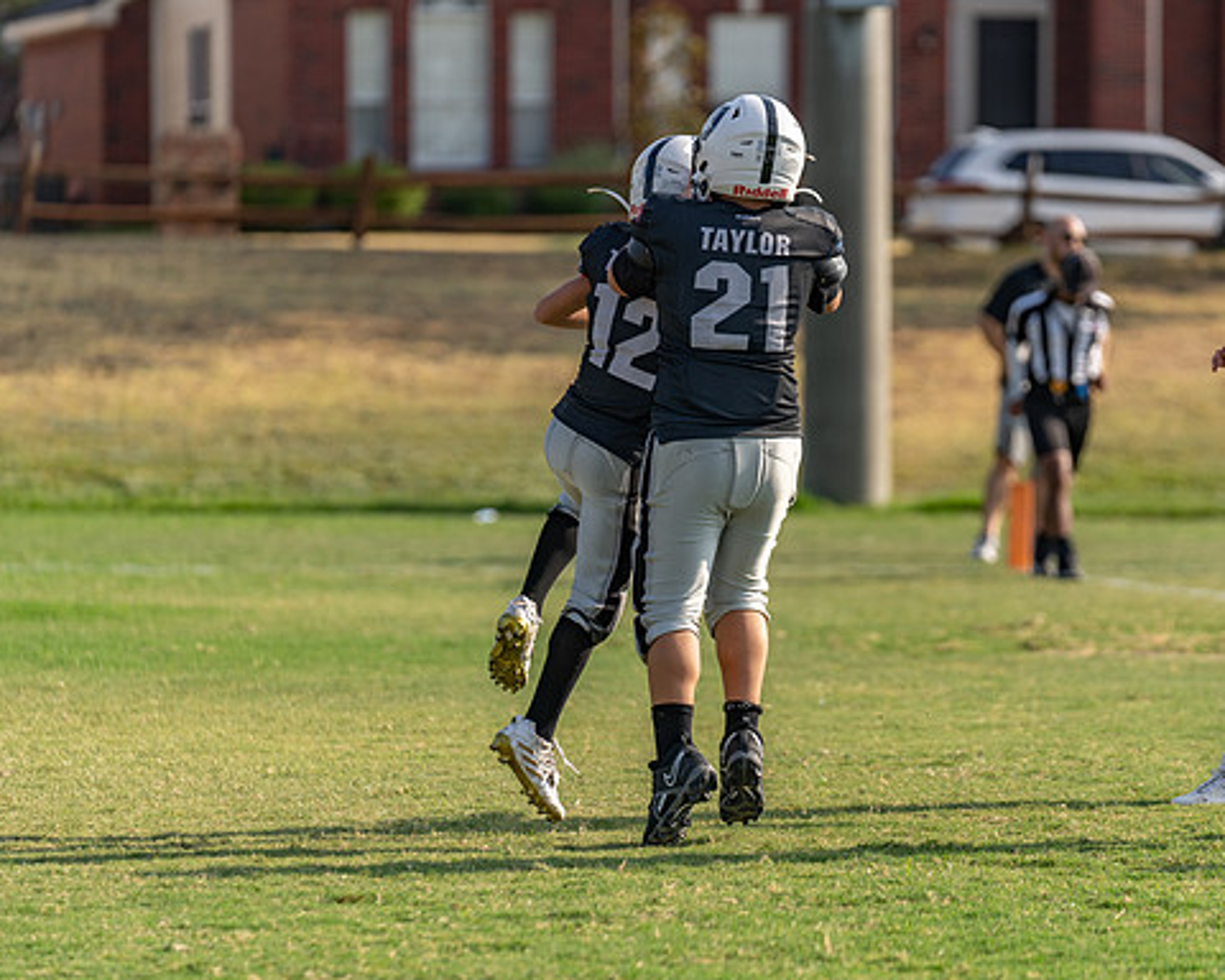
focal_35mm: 227
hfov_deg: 8.5
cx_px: 722
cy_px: 491
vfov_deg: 6.8
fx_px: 8230
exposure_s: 1/1250
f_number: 3.5
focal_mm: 200
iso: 100
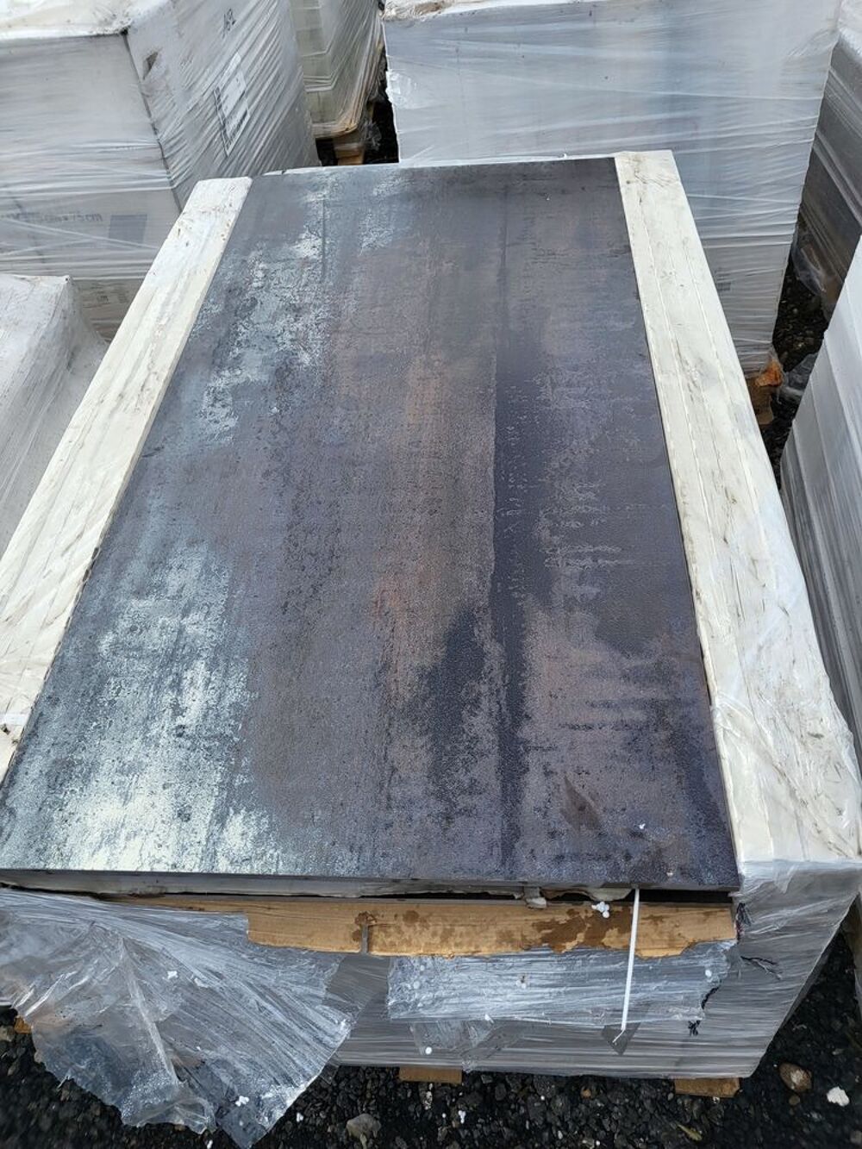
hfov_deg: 53.1
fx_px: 863
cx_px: 431
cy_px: 574
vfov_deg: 67.3
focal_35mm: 26
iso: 50
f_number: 1.8
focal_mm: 4.25
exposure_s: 1/2099
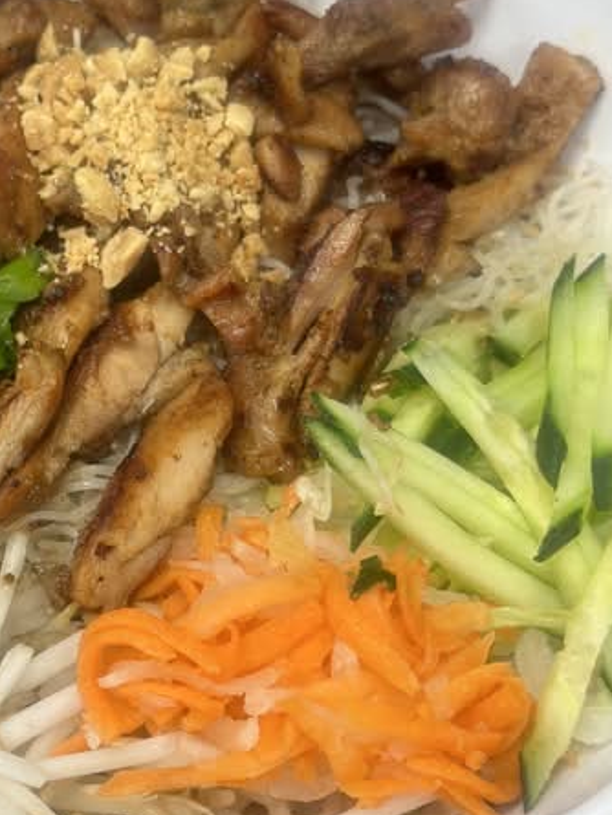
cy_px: 455
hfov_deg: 18.6
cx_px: 163
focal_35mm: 79
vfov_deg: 24.7
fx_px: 1861
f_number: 1.78
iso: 80
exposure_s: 1/120
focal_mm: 6.86
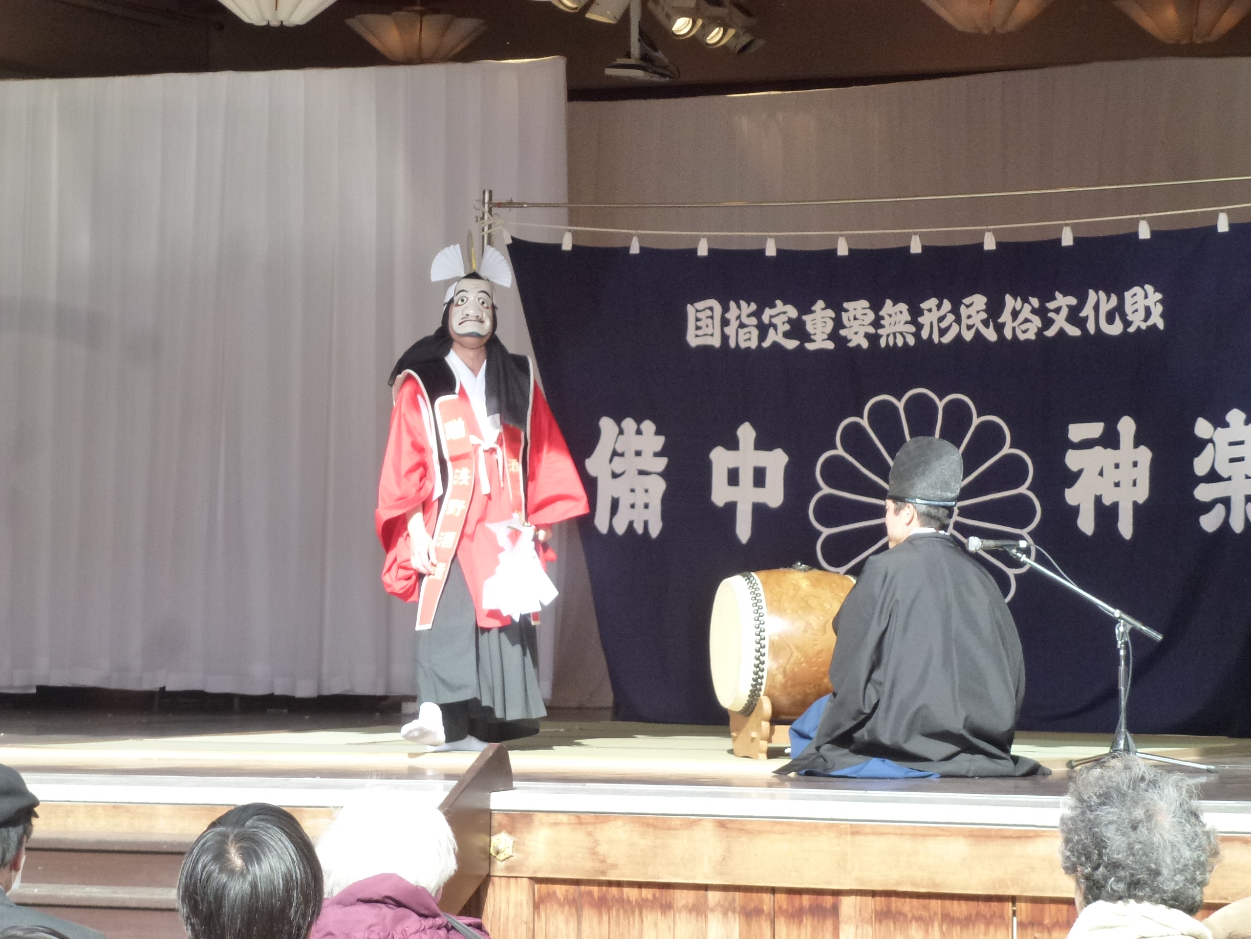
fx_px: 4373
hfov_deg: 16.3
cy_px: 470
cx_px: 626
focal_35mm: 121
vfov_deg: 12.2
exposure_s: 1/250
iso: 320
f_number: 5.1
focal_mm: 21.7
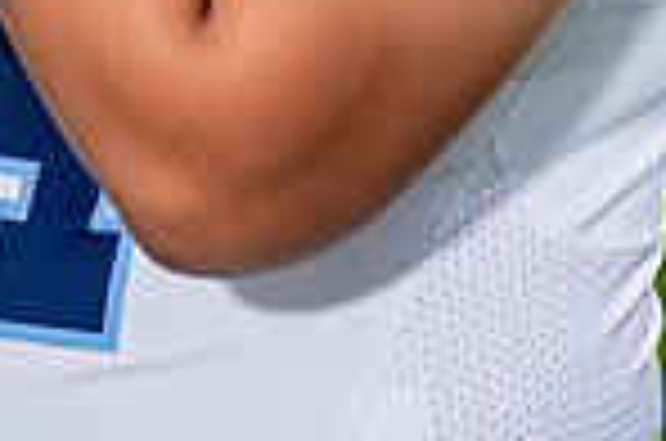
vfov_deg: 7.1
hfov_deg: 11.2
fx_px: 3378
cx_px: 234
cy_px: -526
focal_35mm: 183
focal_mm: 60
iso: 160
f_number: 7.1
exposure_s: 1/250
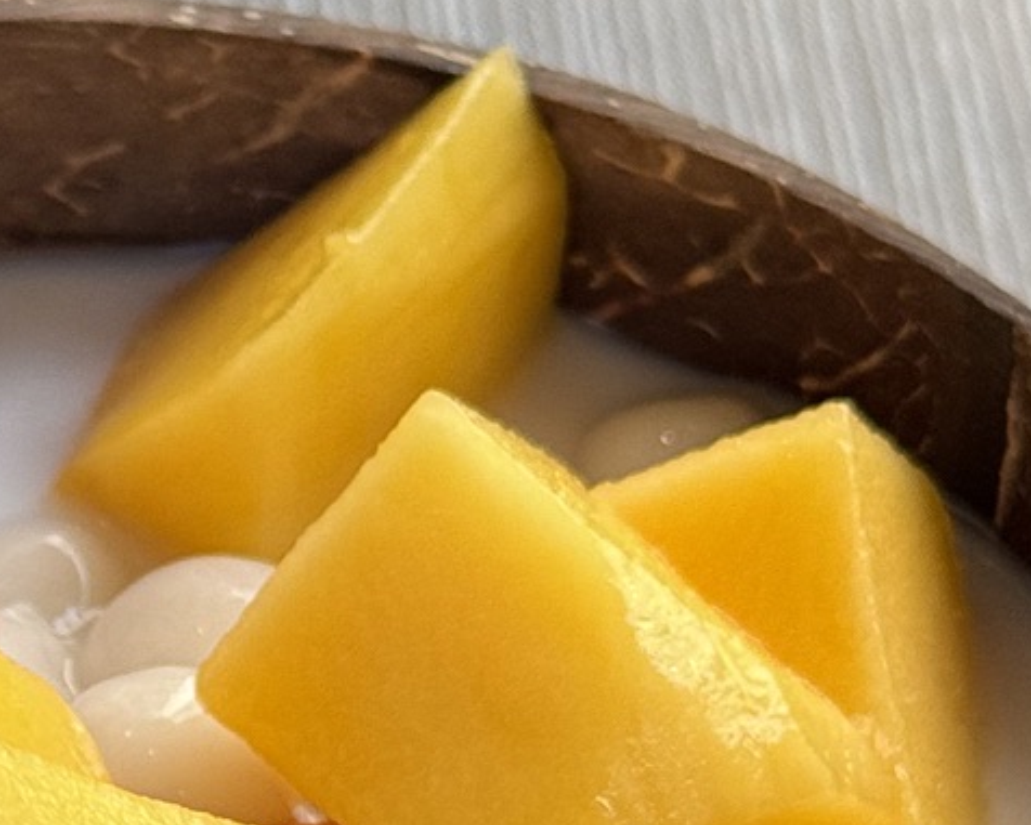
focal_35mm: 197
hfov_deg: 9.7
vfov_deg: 7.8
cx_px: 50
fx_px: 6012
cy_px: 1042
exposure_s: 1/100
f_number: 1.78
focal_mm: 6.86
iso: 100
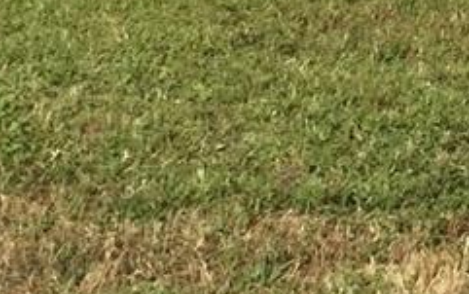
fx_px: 2443
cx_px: 909
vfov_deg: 6.7
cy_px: -236
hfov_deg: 10.2
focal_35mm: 191
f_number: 2.2
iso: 32
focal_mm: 4.15
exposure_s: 1/2326
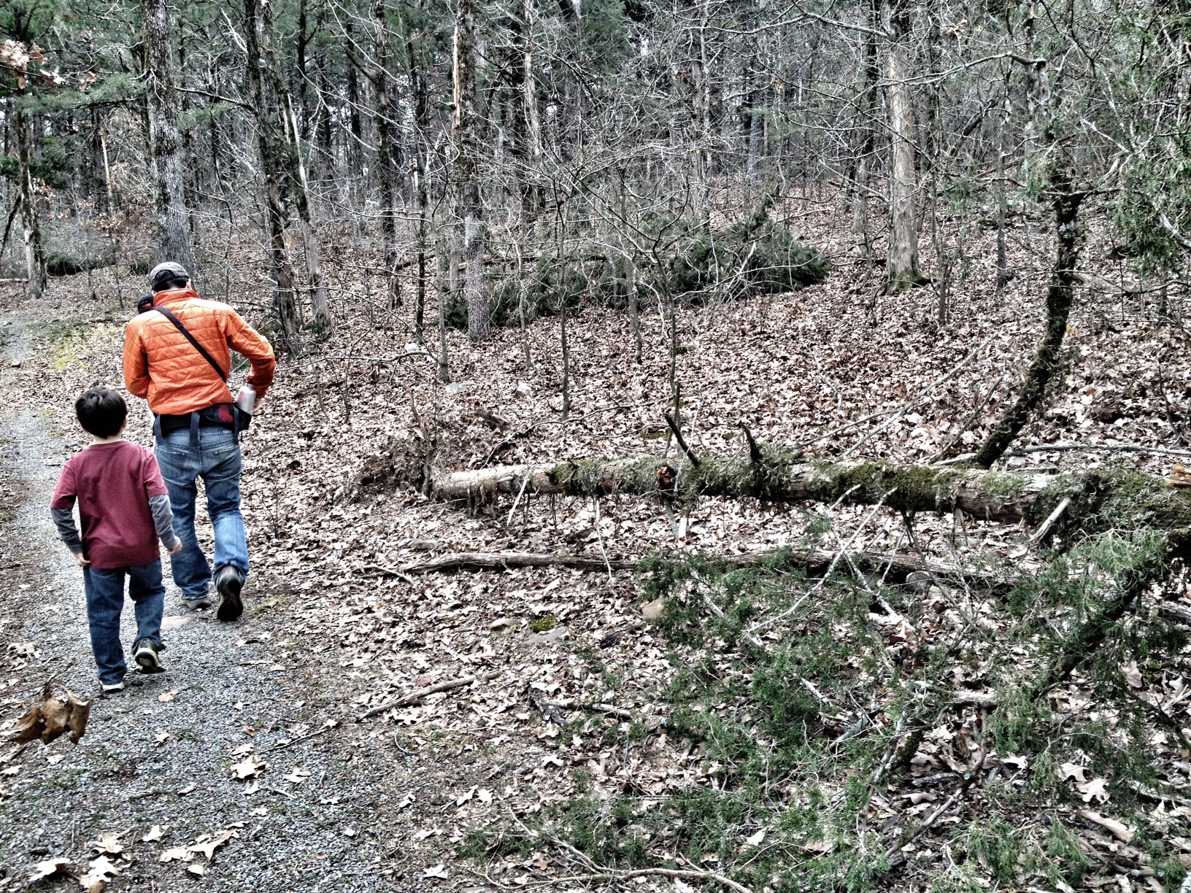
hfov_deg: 52.6
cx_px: 596
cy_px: 446
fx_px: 1204
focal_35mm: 35
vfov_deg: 40.7
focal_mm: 4.28
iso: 80
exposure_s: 1/120
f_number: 2.4
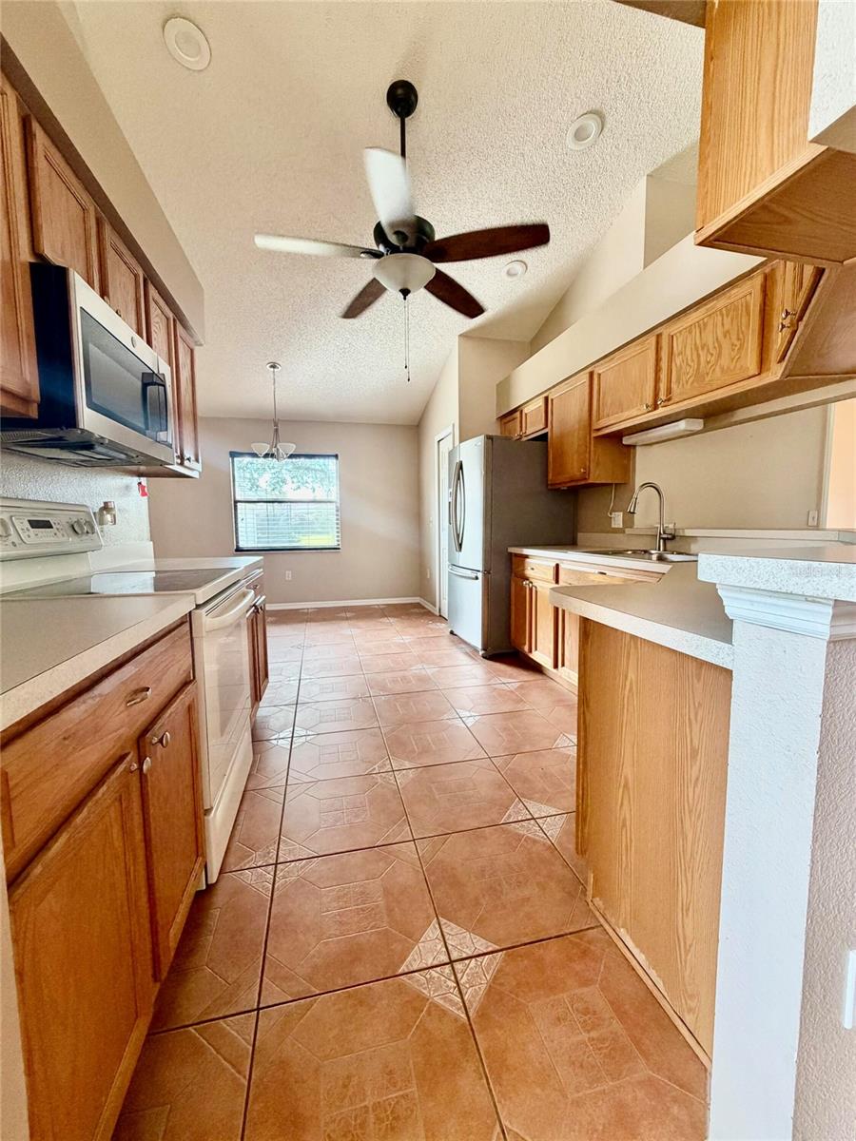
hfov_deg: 85.7
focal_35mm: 14
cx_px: 428
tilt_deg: -5.2
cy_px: 570
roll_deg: +0.9
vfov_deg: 102.1
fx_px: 462
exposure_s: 1/90
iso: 320
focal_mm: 2.22
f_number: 2.2
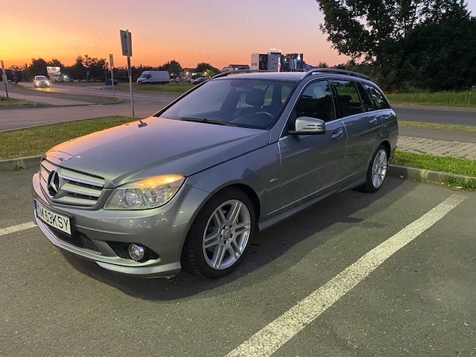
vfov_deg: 53.1
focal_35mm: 26
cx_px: 238
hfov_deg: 67.3
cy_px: 178
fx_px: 358
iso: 500
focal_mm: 4.25
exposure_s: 1/40
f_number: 1.8
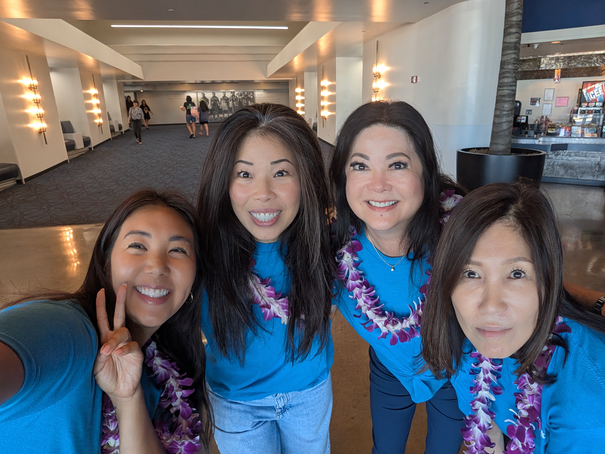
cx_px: 302
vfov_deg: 63.4
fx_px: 367
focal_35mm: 21
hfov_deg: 79.0
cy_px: 227
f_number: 2.2
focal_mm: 2.74
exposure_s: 1/120
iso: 301
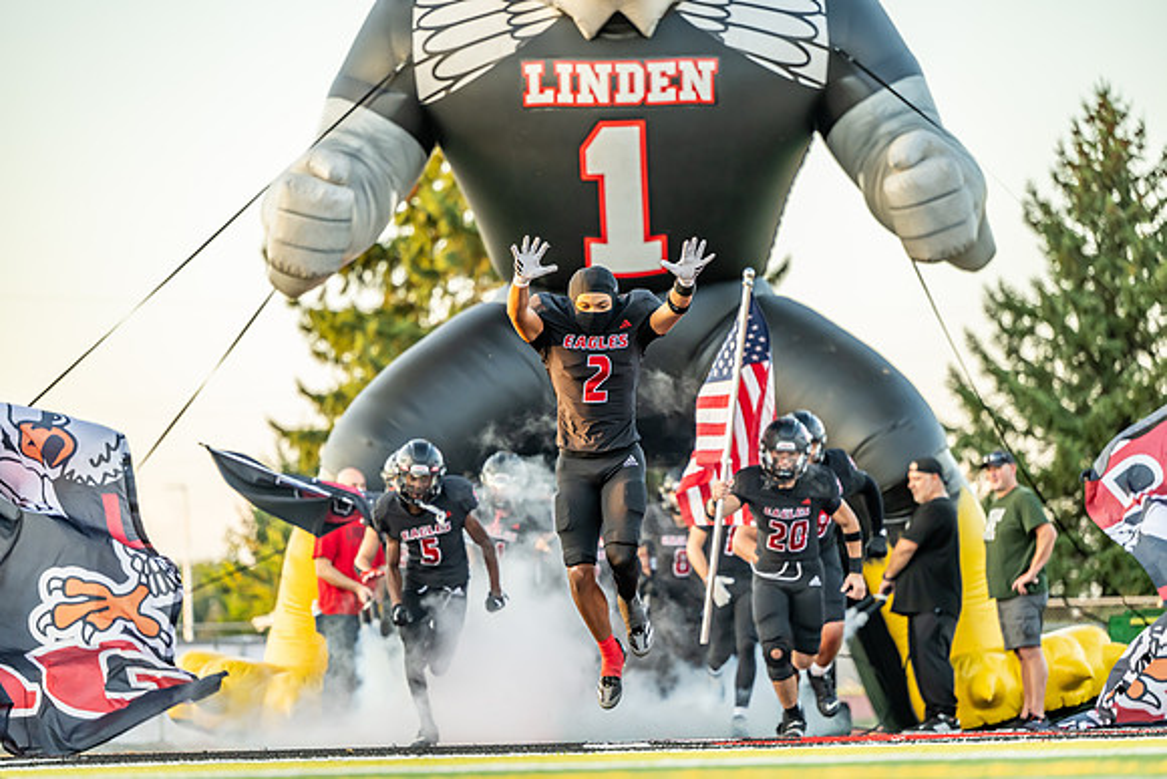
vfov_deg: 9.5
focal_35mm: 145
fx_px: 4701
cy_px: 390
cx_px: 584
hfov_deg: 14.2
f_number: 2.8
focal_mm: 145
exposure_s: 1/1000
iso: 800
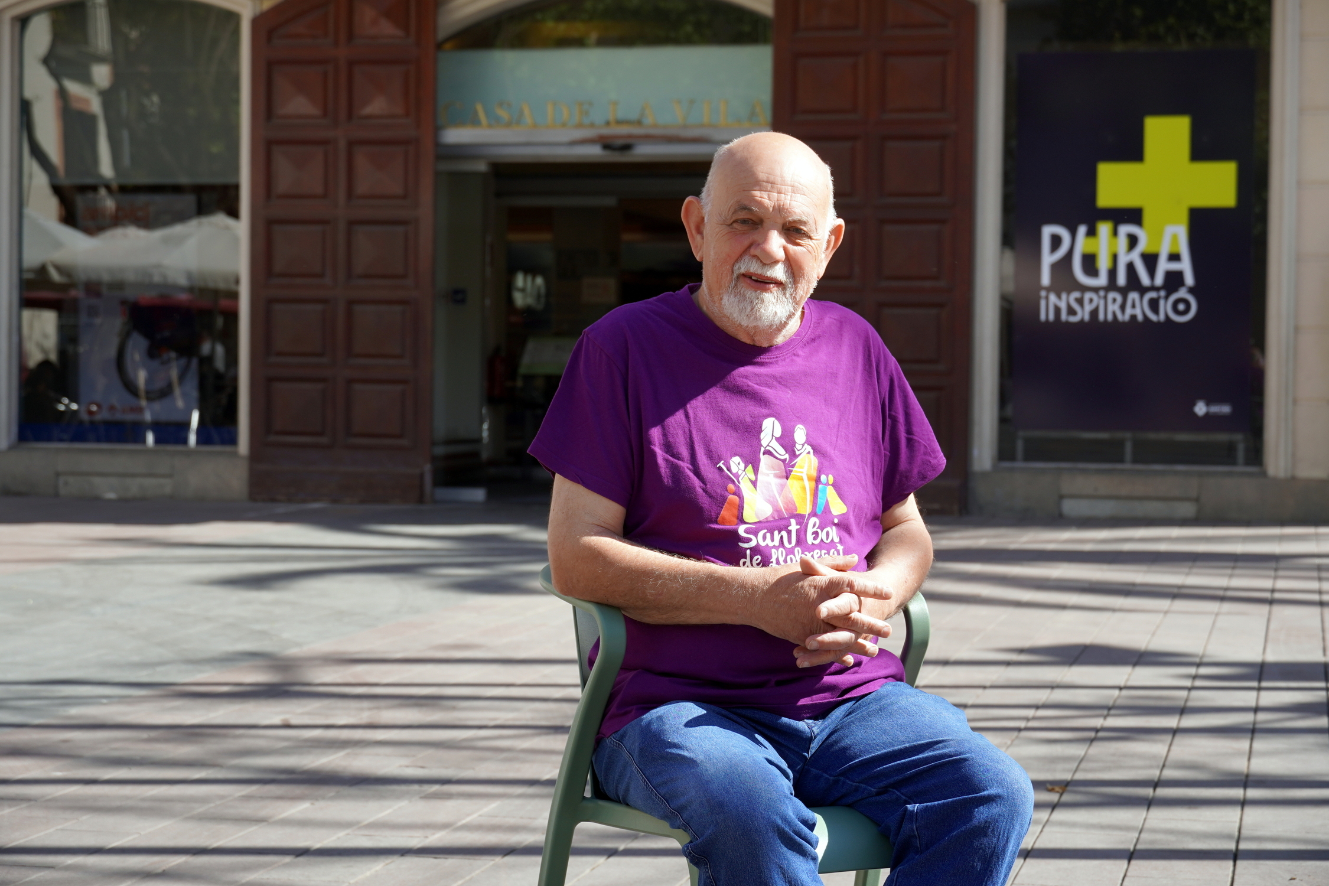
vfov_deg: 19.3
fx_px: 2602
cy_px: 443
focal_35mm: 70
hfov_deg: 28.6
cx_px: 664
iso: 100
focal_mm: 47
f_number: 5.6
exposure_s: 1/320
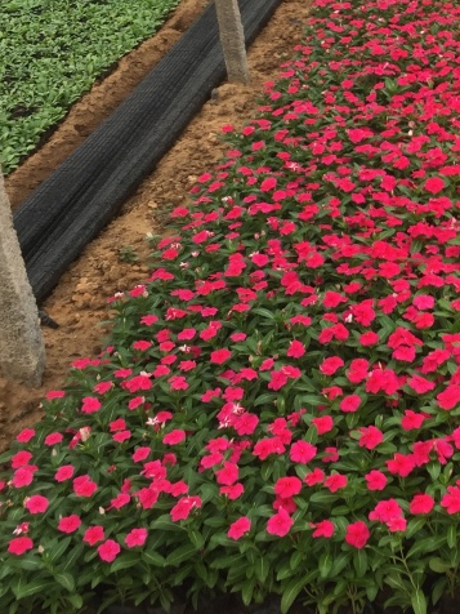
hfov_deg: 21.5
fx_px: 1152
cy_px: 108
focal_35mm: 65
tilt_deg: -19.8
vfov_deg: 29.0
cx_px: 503
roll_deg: +3.6
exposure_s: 1/126
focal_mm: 4.15
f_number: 2.2
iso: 32
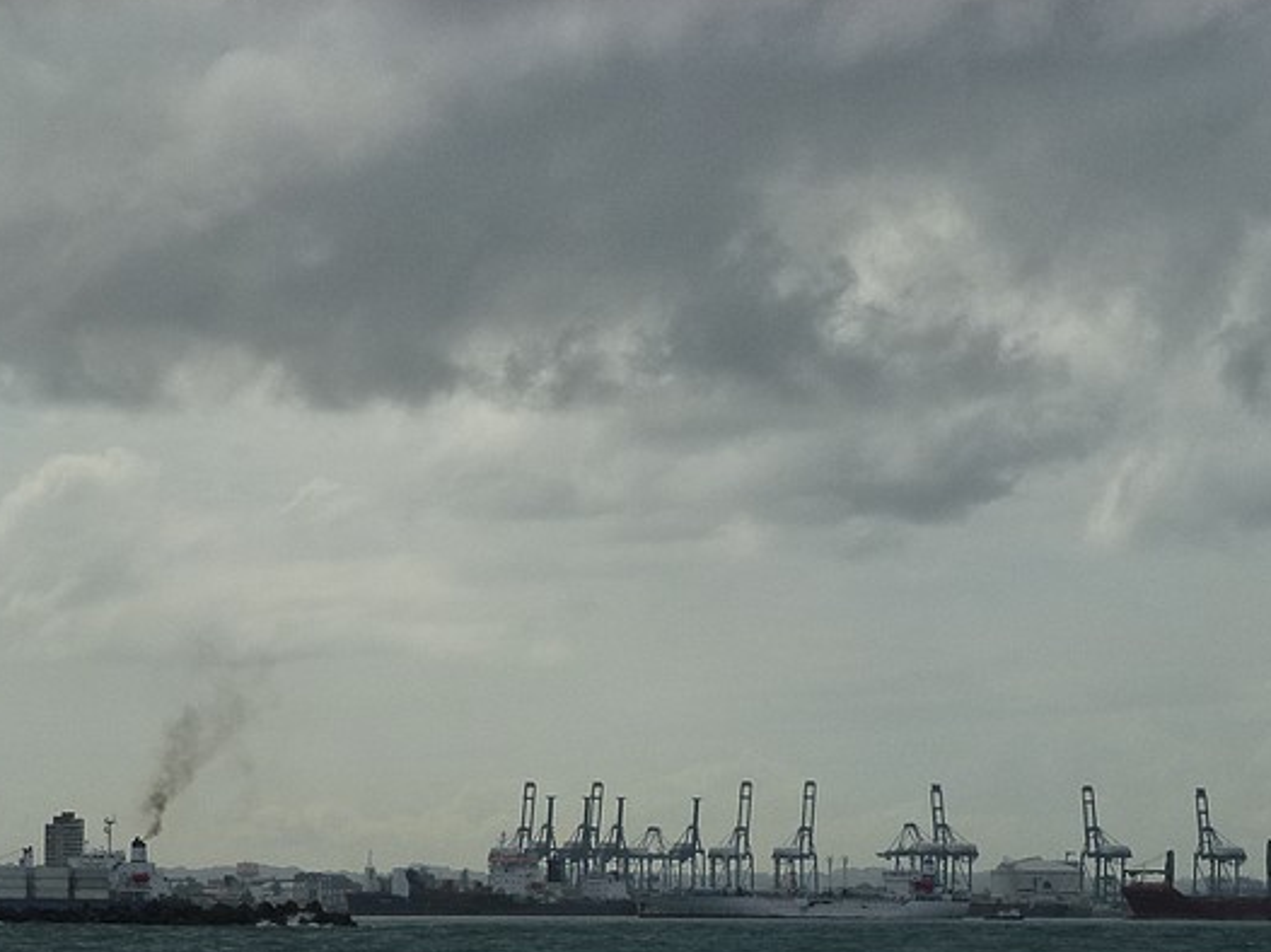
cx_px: 855
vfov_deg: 8.6
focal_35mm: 172
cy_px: 708
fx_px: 6312
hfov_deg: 11.5
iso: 160
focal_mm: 20.2
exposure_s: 1/2000
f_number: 5.1
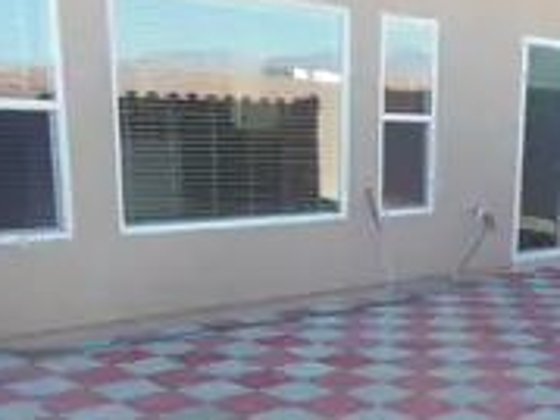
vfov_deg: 25.4
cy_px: 360
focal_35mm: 56
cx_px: 510
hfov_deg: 32.6
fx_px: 905
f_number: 3.2
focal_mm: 4.5
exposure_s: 1/250
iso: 125
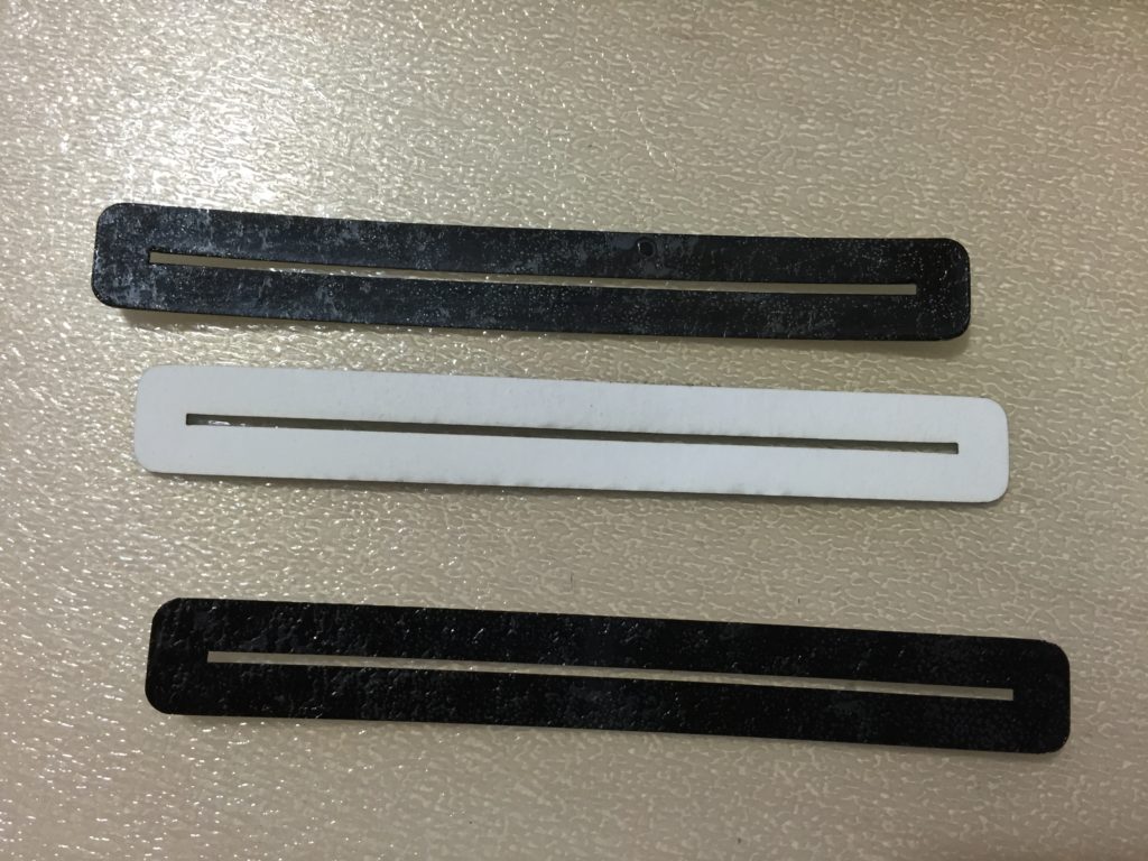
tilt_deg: -82.5
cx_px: 574
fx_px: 962
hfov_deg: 61.7
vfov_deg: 48.2
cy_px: 430
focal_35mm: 29
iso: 100
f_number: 2.2
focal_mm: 4.15
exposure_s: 1/30
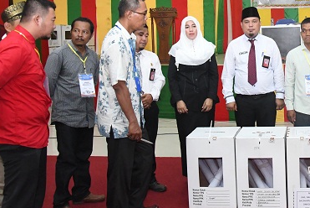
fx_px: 845
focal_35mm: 98
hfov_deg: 20.4
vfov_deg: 13.9
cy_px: 40
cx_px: 282
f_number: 5.6
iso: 6400
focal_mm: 35
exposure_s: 1/250
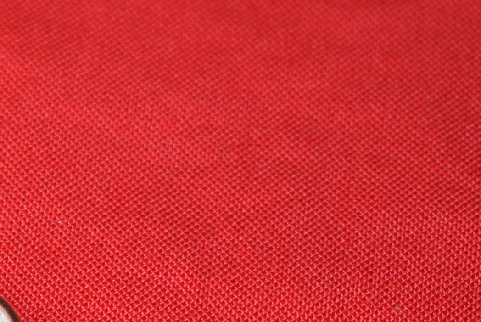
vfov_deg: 5.8
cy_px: 348
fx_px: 3149
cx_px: -196
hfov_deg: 8.6
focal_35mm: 235
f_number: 5.6
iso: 400
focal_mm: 55
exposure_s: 1/40
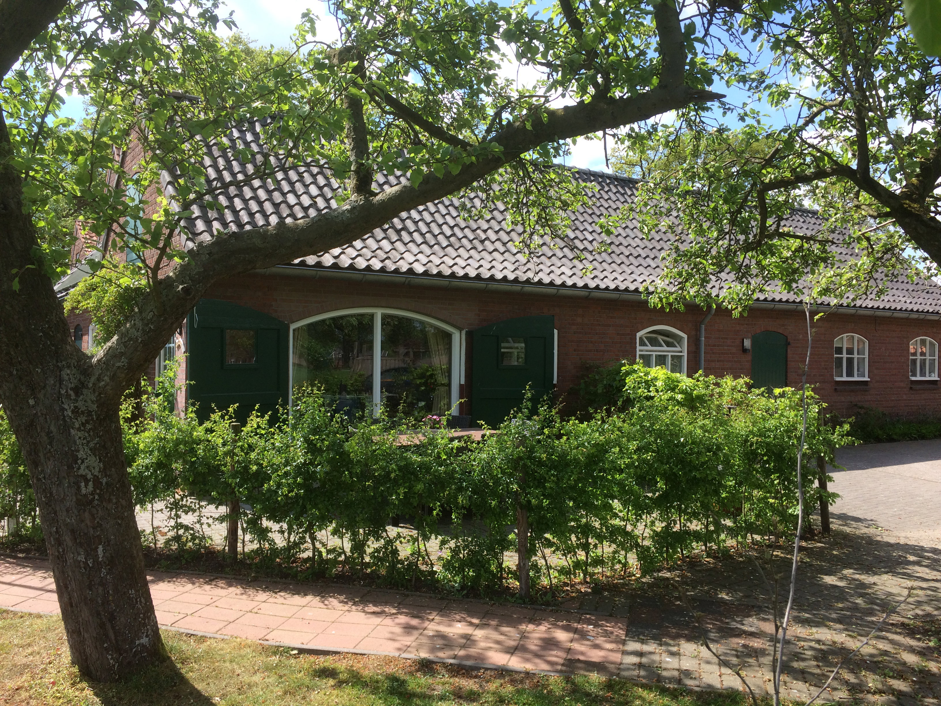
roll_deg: -0.6
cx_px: 470
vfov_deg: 48.2
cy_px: 353
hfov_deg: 61.7
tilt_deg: +1.2
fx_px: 788
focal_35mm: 29
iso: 32
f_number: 2.2
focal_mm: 4.15
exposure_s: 1/1026
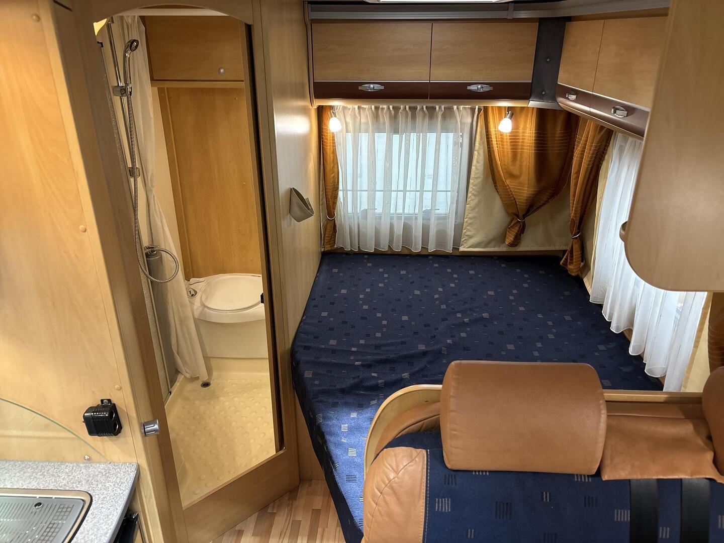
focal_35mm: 26
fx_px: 544
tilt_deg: -21.9
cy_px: 272
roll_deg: -0.8
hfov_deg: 67.3
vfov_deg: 53.1
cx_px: 362
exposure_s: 1/50
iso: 320
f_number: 1.6
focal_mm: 5.96
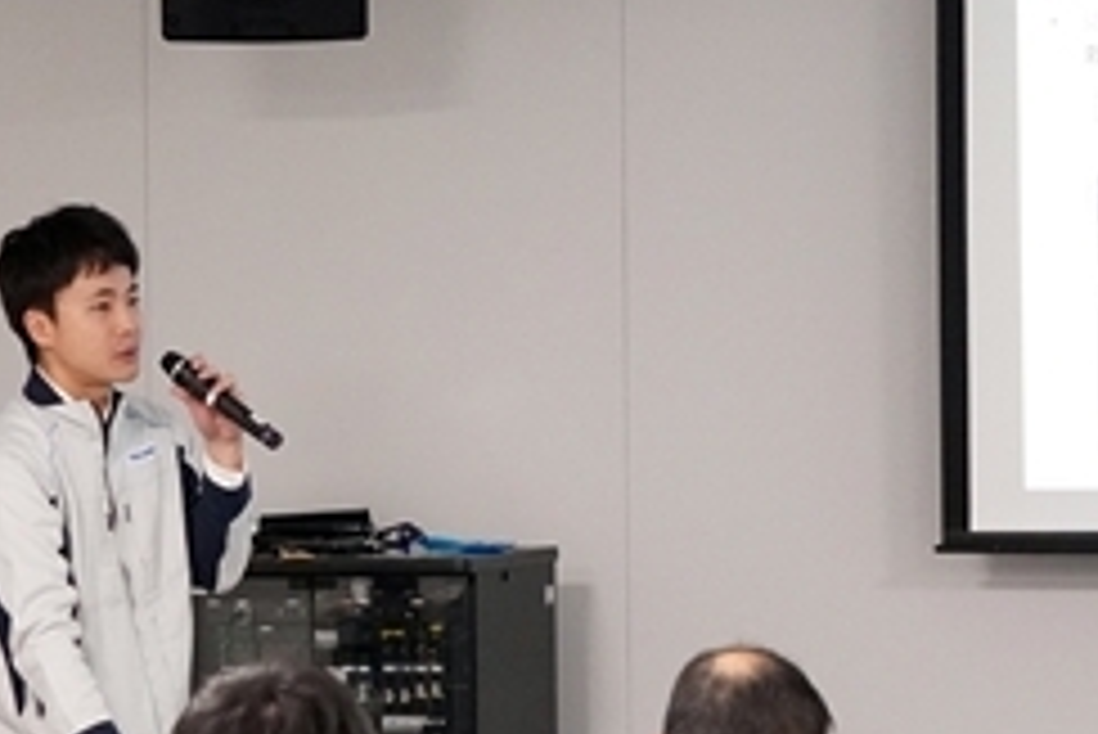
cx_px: 482
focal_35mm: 152
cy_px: 635
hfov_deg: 13.5
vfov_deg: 9.0
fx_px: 4636
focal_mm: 55
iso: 4000
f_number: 5.6
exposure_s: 1/100
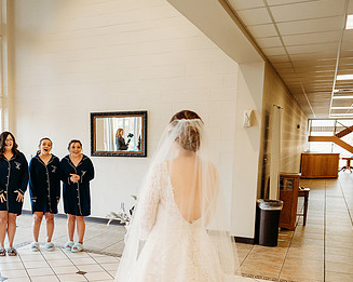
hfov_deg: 44.2
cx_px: 85
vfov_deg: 36.8
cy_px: 193
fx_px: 418
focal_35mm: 40
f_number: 1.8
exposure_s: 1/160
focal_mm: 24
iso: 400
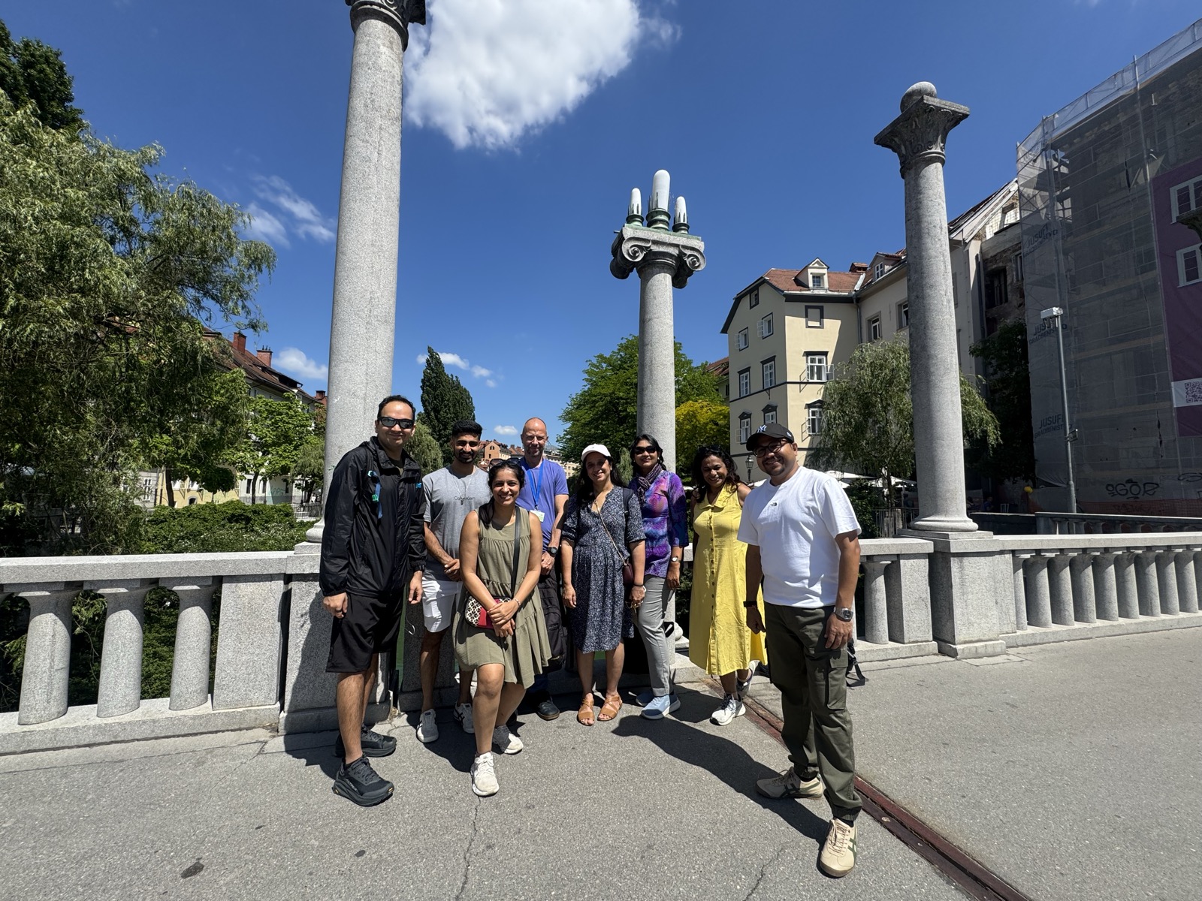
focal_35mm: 14
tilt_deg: +5.7
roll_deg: +0.0
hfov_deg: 102.1
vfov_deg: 85.7
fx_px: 486
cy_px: 450
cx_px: 601
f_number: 2.2
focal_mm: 2.22
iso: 50
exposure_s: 1/1789
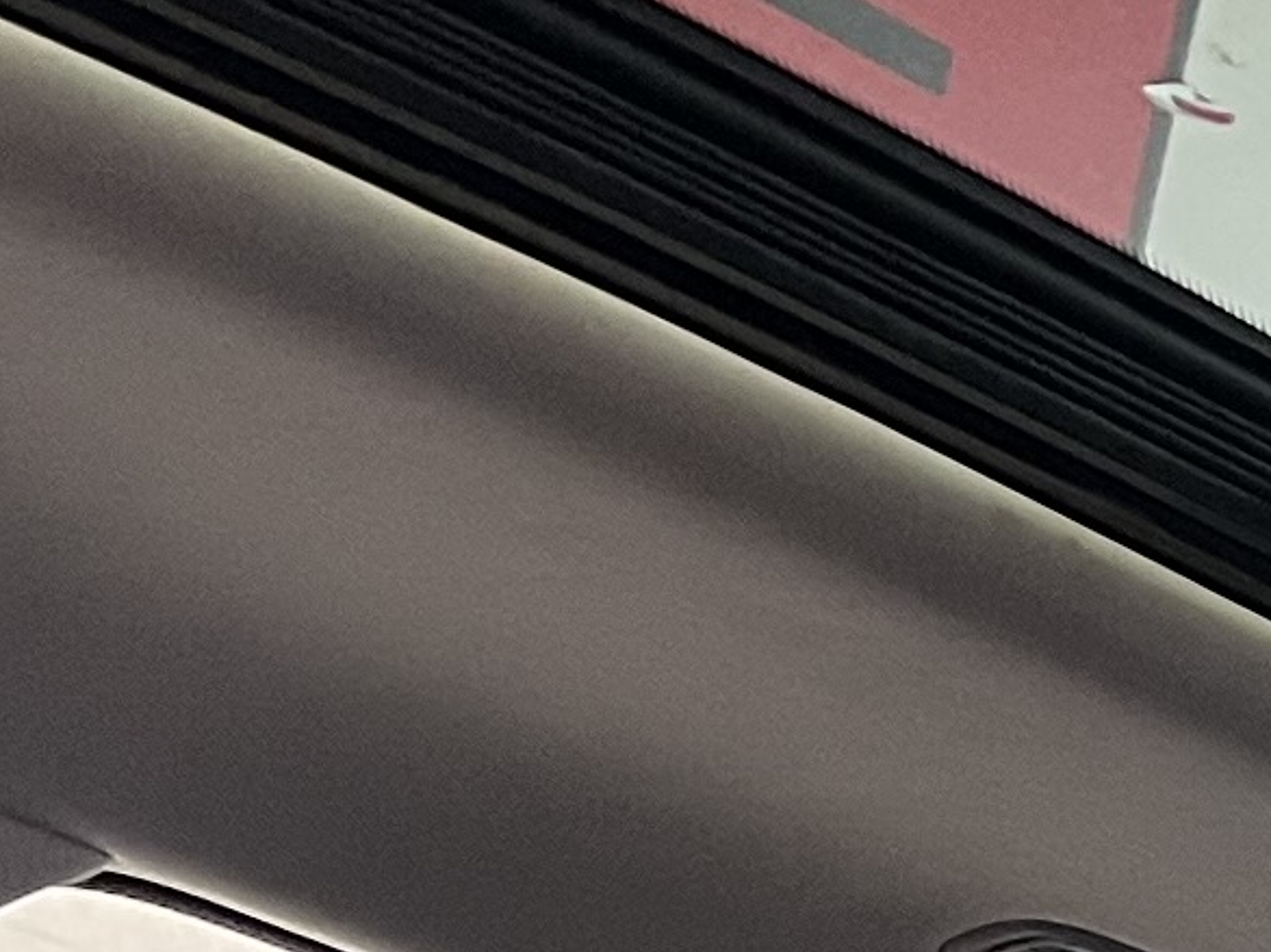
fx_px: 6570
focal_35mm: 179
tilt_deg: +10.8
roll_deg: -10.1
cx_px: 2529
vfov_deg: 8.1
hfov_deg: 10.2
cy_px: 1509
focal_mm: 5.7
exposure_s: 1/60
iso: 250
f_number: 1.5
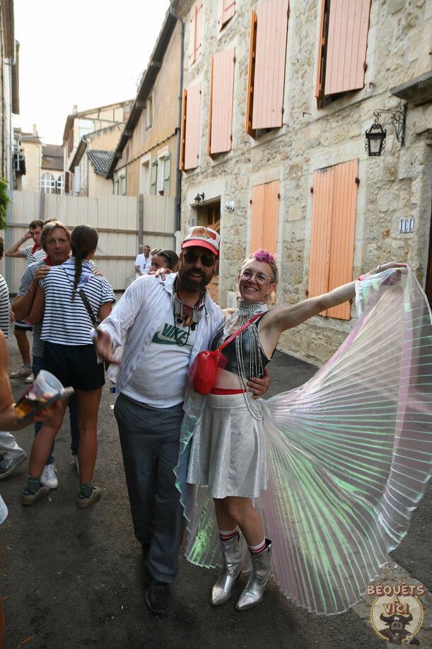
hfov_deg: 51.2
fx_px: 450
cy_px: 324
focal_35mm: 25
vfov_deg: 71.5
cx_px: 216
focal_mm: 17
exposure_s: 1/40
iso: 125
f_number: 3.2
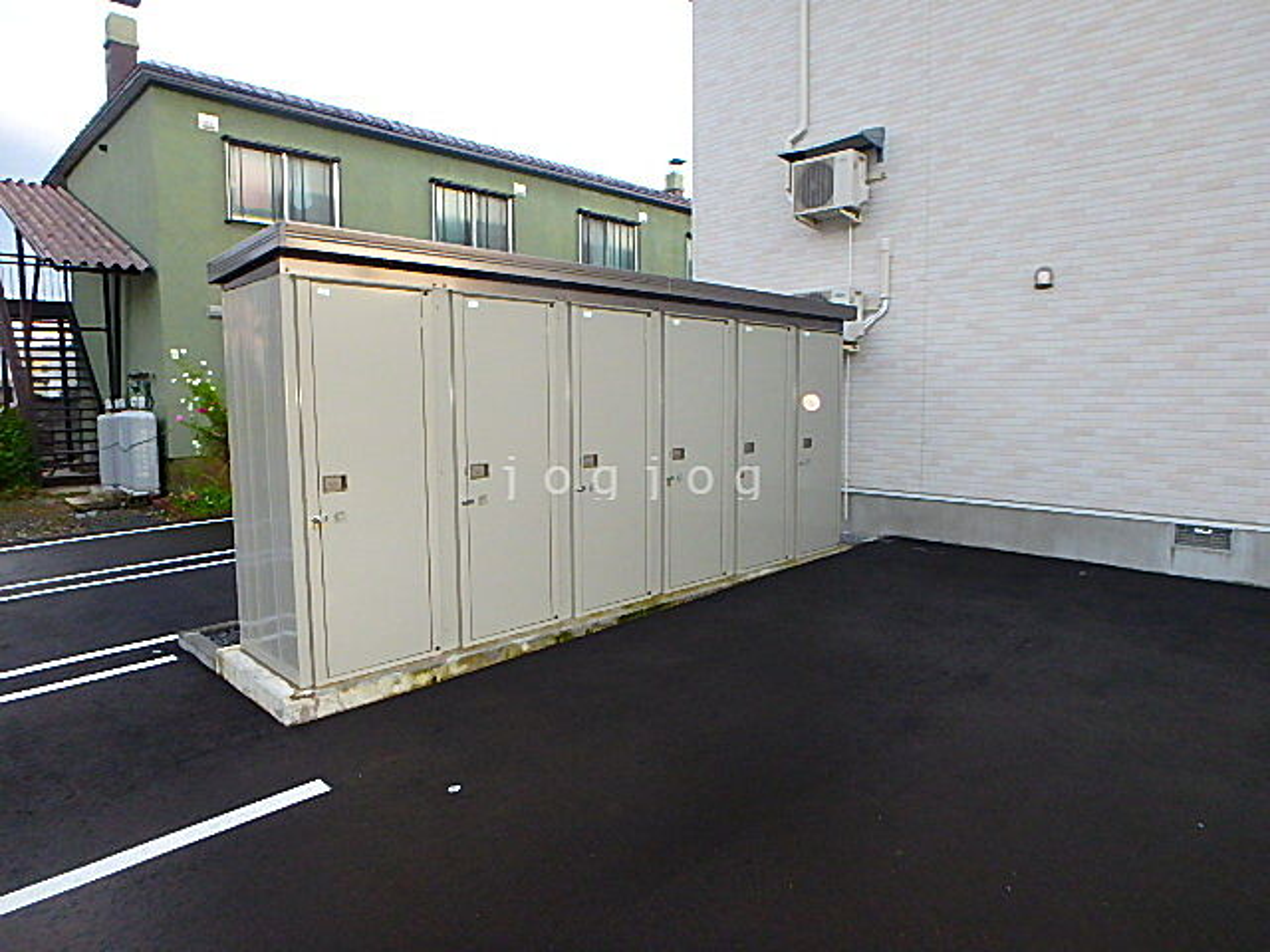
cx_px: 635
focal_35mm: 21
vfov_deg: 63.4
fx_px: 770
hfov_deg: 79.0
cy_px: 476
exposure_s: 1/30
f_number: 3.5
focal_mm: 3.7
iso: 400
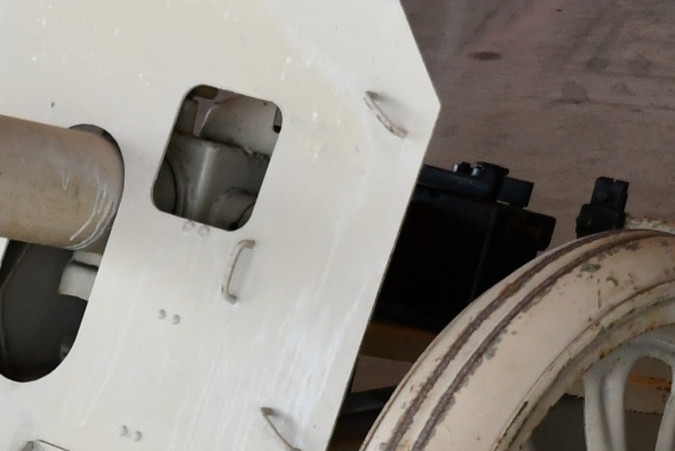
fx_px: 3320
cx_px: 17
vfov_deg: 7.7
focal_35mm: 177
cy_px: 603
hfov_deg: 11.5
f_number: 4.5
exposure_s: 1/80
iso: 640
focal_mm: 27
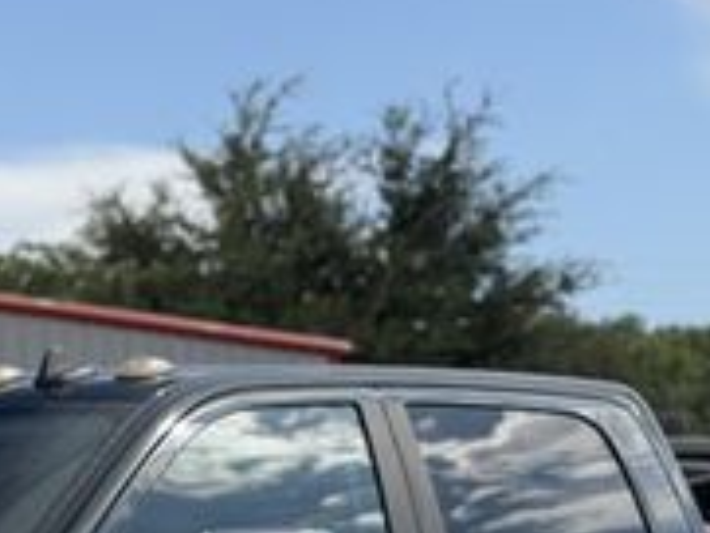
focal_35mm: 170
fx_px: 3489
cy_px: 788
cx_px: 94
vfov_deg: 8.6
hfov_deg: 11.6
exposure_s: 1/4098
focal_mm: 6.76
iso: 64
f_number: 1.78
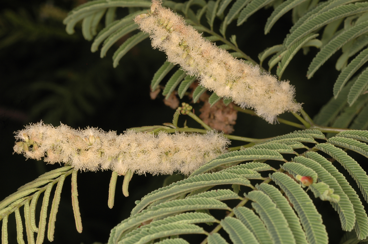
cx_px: 184
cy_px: 122
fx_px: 919
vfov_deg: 15.2
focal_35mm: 90
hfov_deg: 22.6
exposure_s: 1/320
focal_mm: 60
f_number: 22
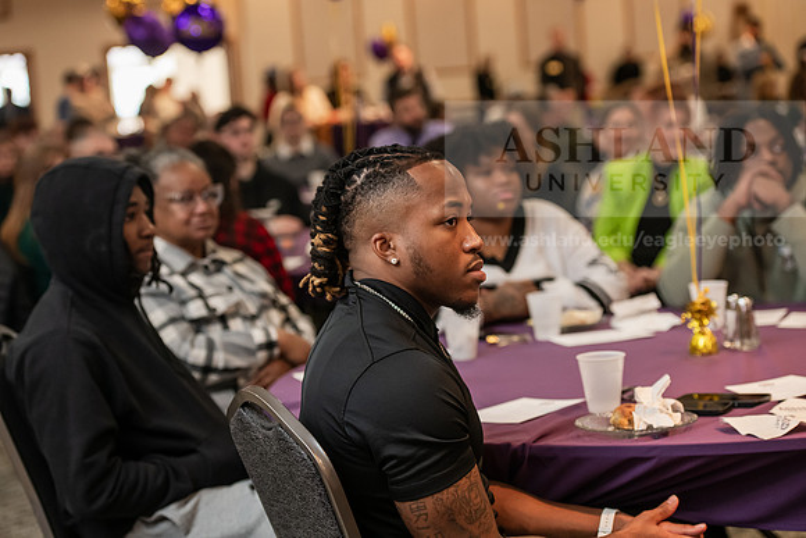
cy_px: 269
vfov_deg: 16.1
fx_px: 1903
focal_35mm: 85
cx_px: 403
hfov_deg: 23.9
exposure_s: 1/160
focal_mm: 85
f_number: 3.5
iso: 2000
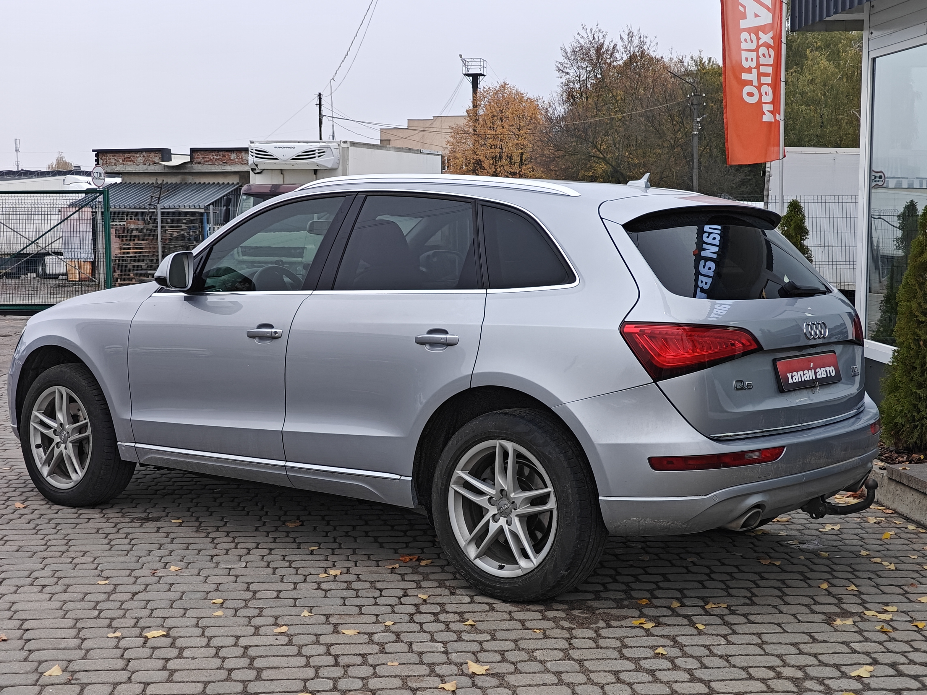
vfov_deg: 30.9
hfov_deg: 40.4
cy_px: 348
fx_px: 1259
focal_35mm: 47
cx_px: 464
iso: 160
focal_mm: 7.08
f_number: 2
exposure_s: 1/189
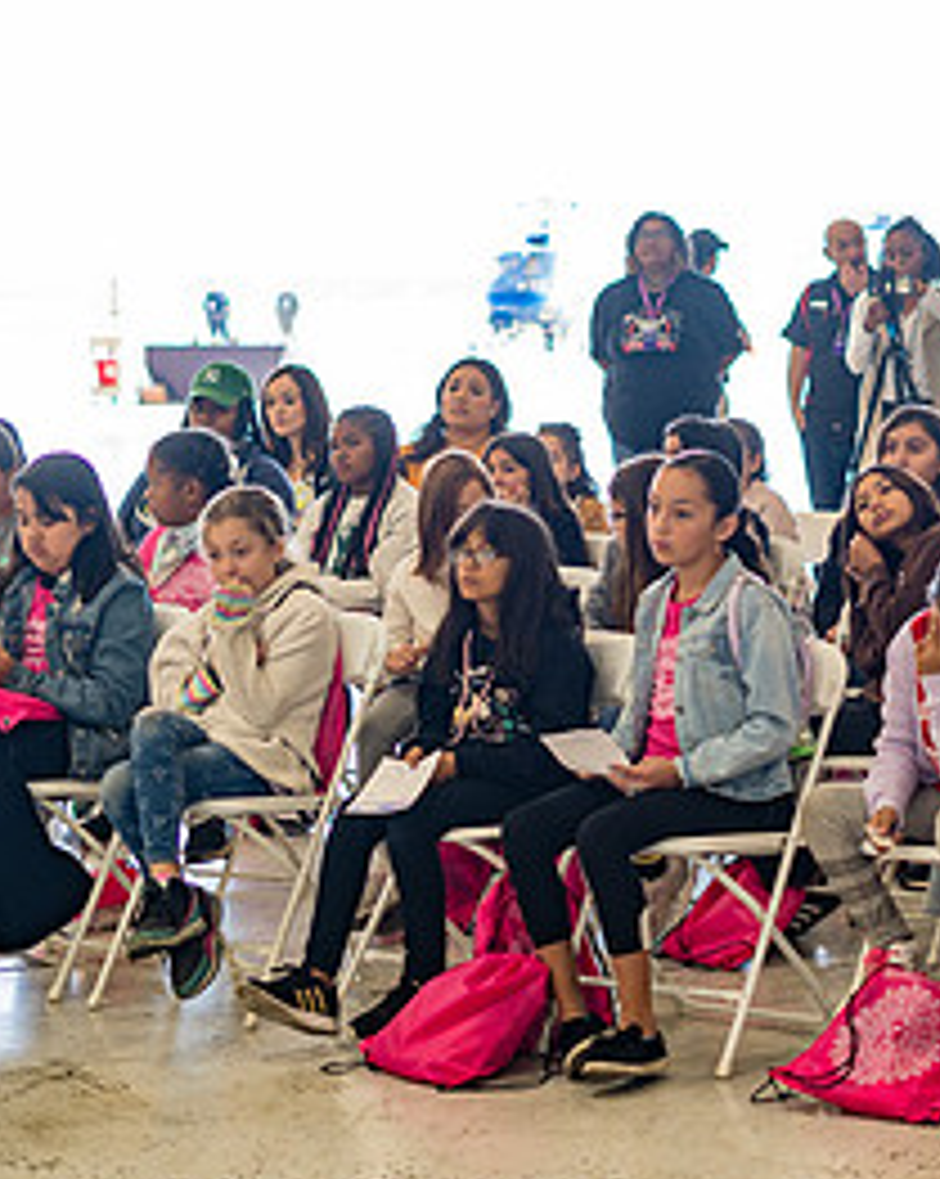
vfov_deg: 18.4
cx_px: 832
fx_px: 3623
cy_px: 353
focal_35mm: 104
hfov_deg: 14.6
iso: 250
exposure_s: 1/320
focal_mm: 50
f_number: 2.2
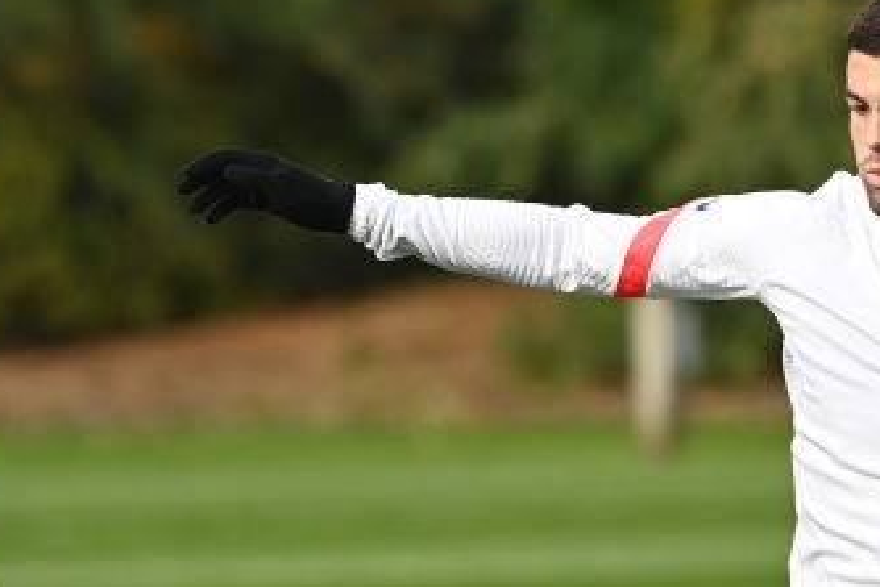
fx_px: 30005
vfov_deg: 1.1
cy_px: 659
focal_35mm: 1227
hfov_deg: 1.7
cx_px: 258
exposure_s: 1/2000
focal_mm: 400
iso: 800
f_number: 6.3
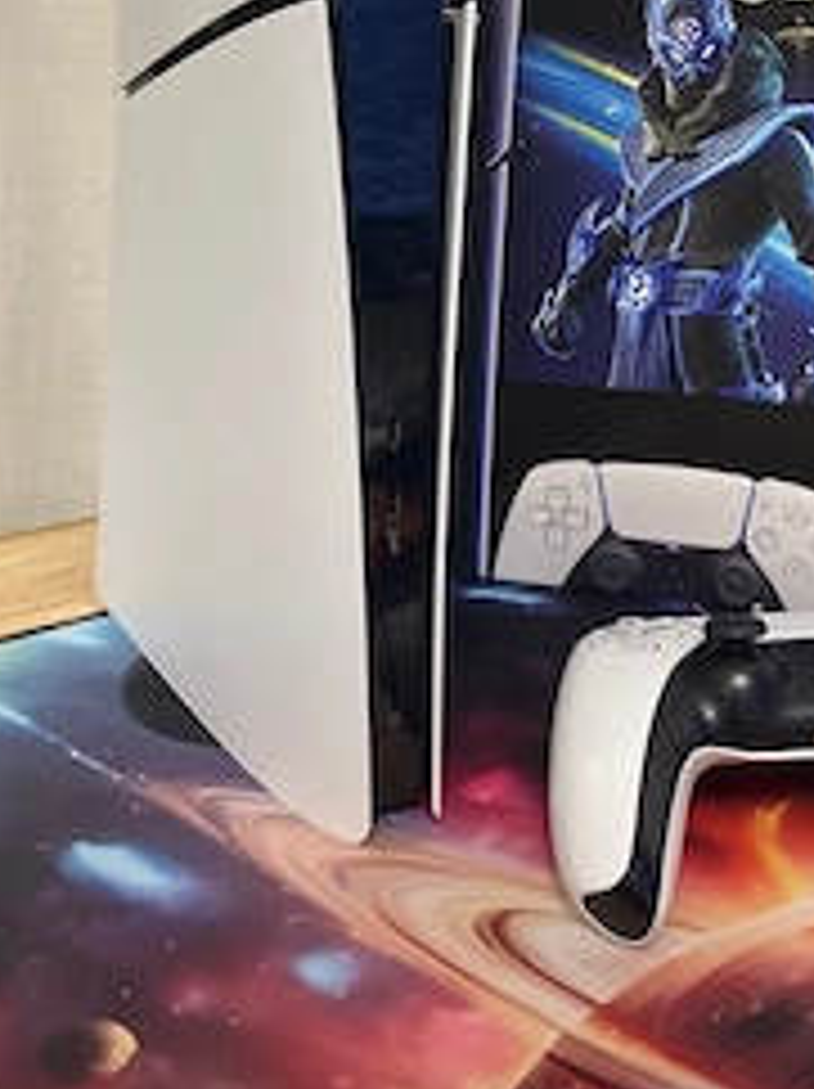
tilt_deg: -5.8
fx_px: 1351
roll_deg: +0.4
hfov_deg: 33.1
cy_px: 207
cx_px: 567
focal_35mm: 43
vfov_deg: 41.8
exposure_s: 1/50
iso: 160
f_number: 1.6
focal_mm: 5.1
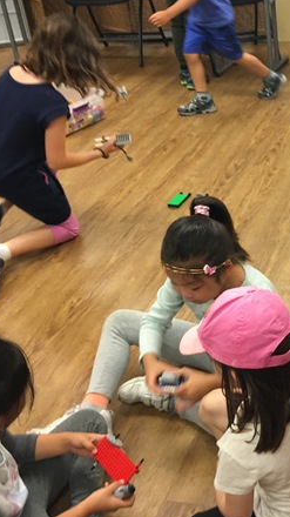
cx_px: 364
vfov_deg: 44.6
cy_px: 242
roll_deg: +1.1
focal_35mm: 46
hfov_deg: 23.3
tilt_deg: -30.7
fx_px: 630
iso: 100
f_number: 2.2
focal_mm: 4.15
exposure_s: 1/30
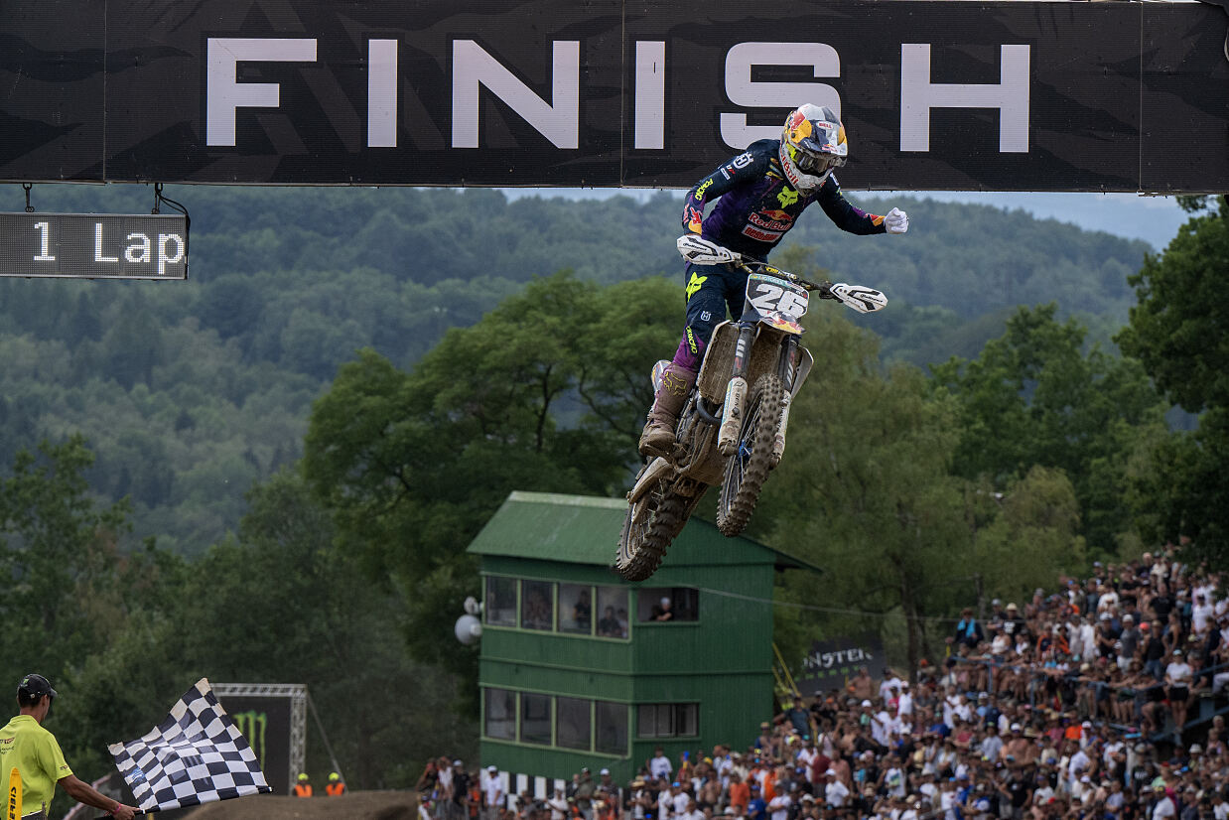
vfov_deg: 9.8
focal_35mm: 140
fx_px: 4780
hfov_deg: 14.7
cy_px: 410
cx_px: 614
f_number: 5.6
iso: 400
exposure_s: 1/1600
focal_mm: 140
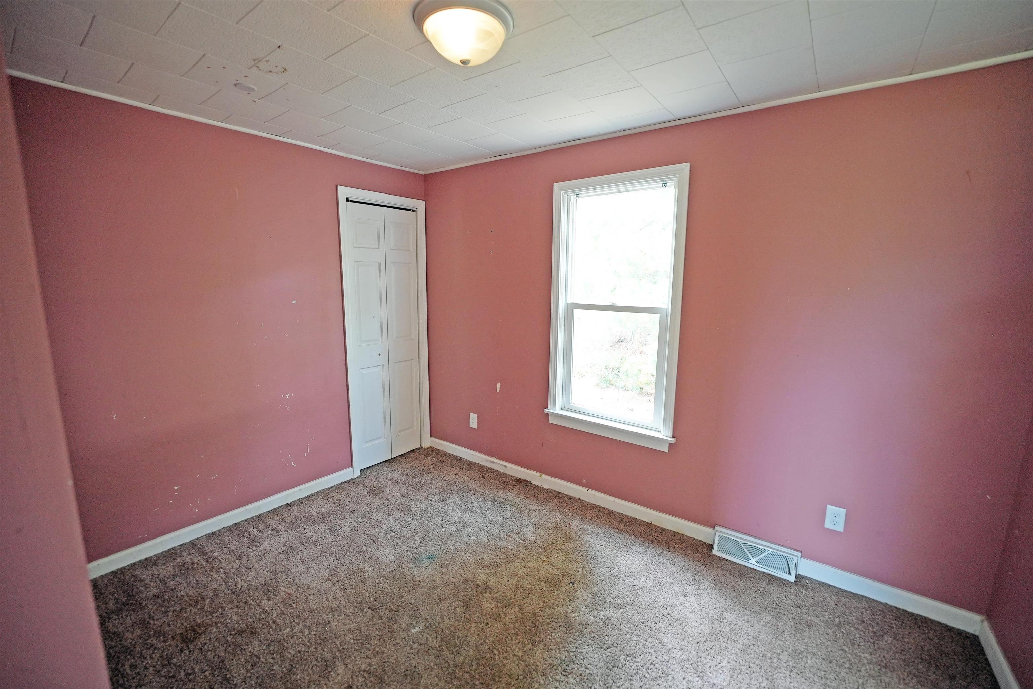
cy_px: 344
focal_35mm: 14
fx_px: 402
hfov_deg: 104.2
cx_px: 516
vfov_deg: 81.3
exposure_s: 1/160
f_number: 2.8
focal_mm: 14
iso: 1250
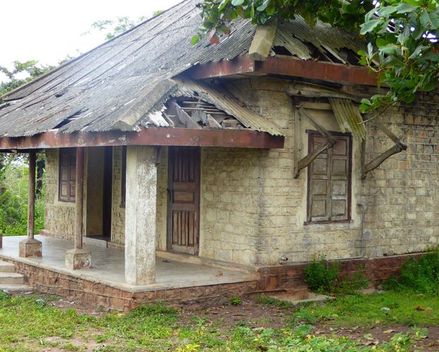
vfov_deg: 25.8
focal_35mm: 59
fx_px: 767
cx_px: 226
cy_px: 161
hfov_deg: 31.9
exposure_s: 1/60
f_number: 4
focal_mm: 8.4
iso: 125
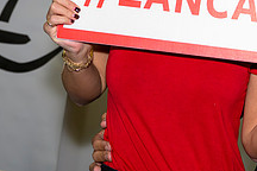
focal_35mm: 130
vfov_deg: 10.3
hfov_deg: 15.4
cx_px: 276
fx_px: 928
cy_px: -64
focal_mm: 44
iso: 3200
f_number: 5
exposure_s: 1/100
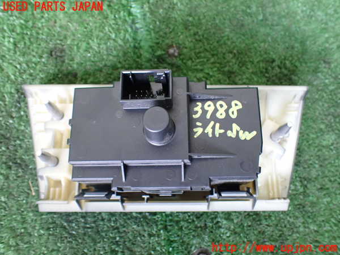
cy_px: 128
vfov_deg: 46.8
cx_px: 170
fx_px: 295
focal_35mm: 30
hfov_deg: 60.0
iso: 800
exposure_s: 1/125
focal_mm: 5.4
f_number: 2.3
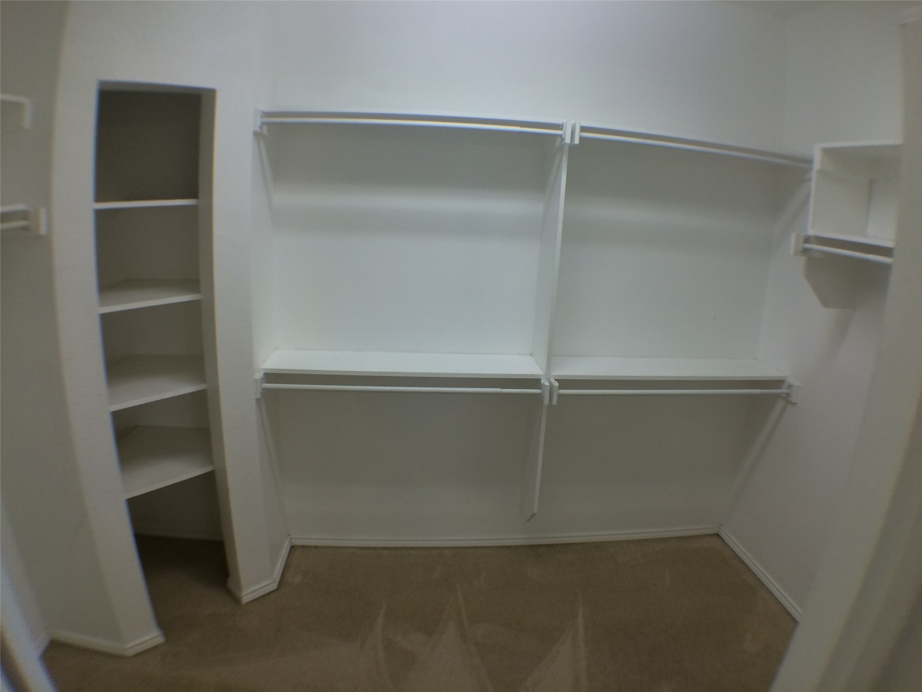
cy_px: 346
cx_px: 461
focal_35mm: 29
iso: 40
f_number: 2.2
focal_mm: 4.15
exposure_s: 1/30
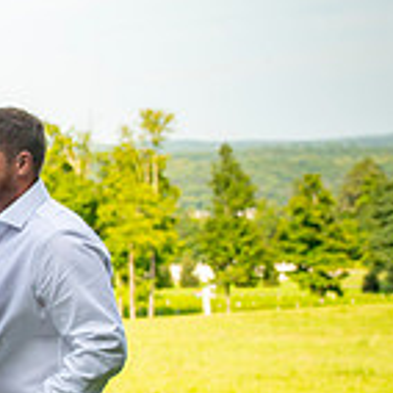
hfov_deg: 13.2
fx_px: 1477
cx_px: -377
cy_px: 277
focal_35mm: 115
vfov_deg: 15.1
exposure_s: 1/3200
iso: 400
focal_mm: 32
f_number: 2.8
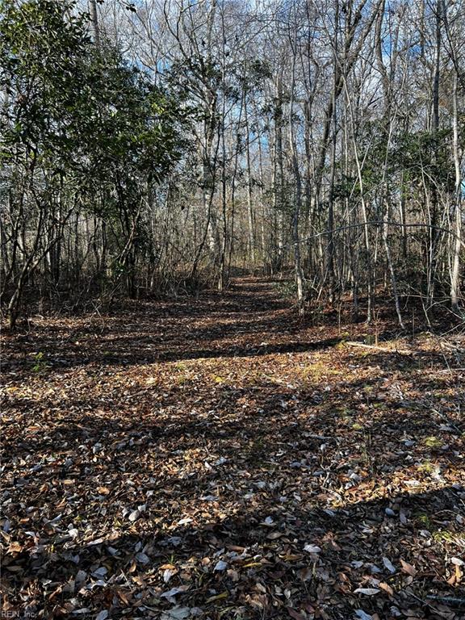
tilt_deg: -7.5
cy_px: 310
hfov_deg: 53.1
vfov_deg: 67.3
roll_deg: +0.7
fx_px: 466
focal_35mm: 26
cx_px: 232
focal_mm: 5.7
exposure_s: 1/422
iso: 50
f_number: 1.5
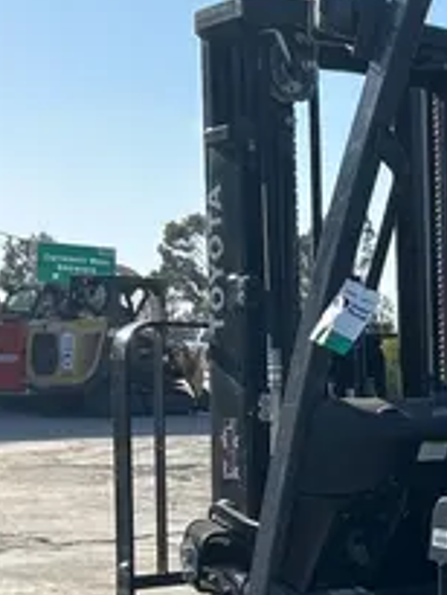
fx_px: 1600
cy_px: 472
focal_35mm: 93
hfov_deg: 14.8
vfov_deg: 20.8
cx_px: 673
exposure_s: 1/3571
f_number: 1.5
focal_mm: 5.7
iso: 50
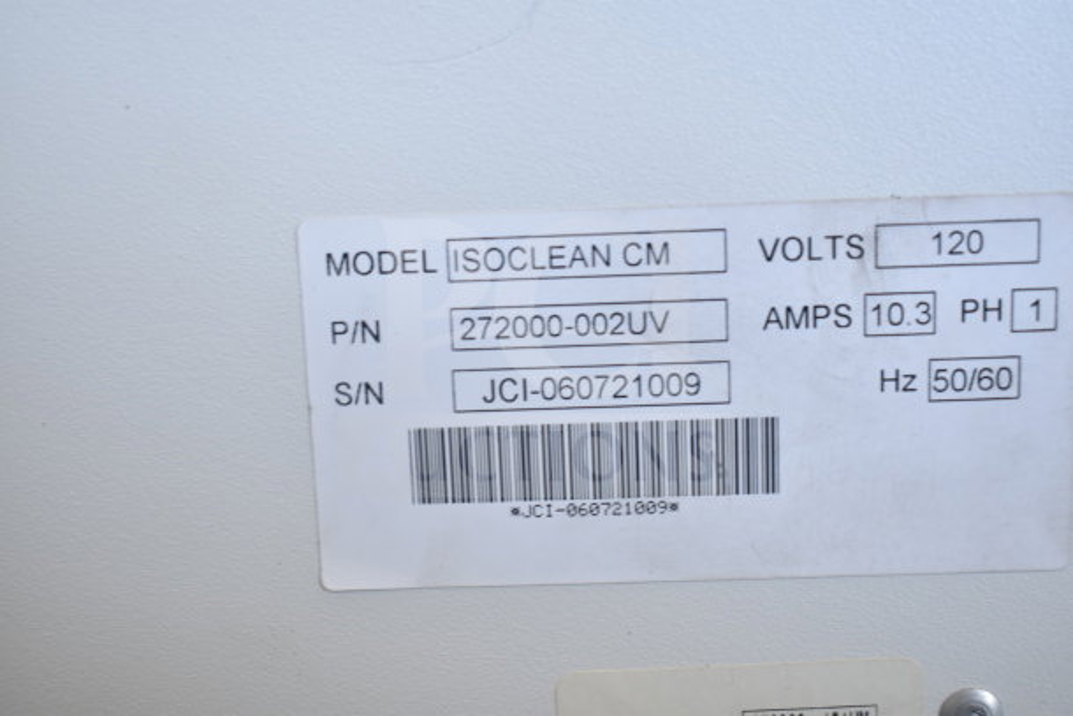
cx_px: 536
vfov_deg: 29.0
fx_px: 1386
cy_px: 358
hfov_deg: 42.3
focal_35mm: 46
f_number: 4.2
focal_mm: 31
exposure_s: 1/50
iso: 400
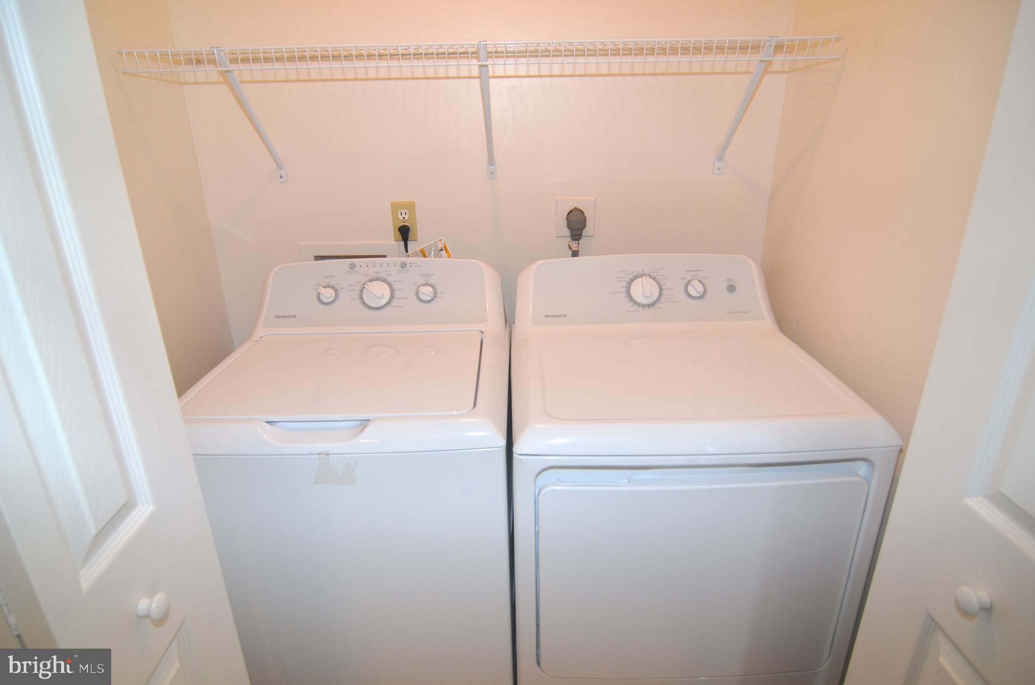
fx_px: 602
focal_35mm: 21
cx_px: 518
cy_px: 342
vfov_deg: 59.3
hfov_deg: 81.3
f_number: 4
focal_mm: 14
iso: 160
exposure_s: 1/60
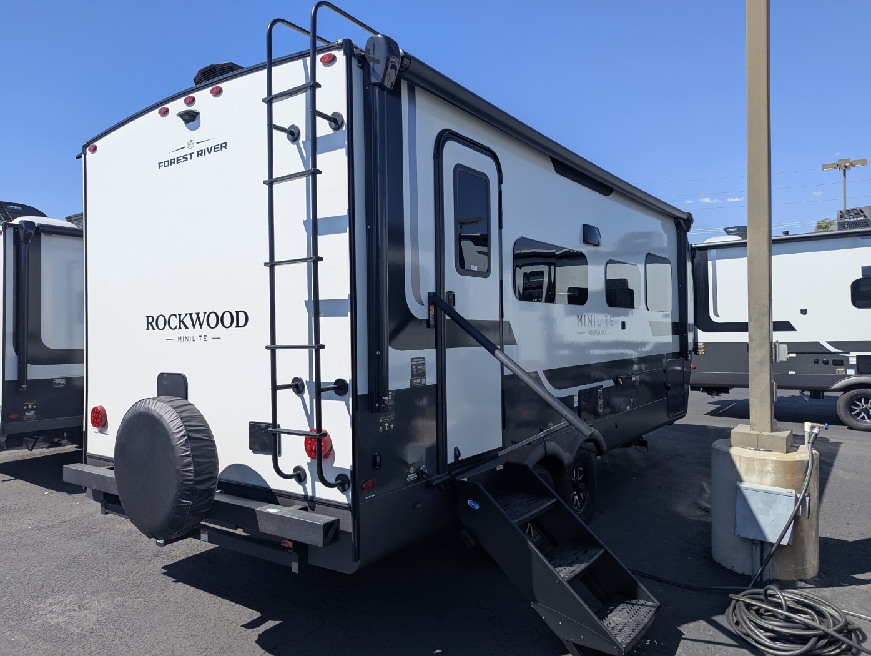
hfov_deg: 71.5
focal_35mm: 24
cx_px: 436
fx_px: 605
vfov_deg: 56.9
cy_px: 328
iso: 49
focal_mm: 6.81
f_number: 1.85
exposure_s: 1/1770
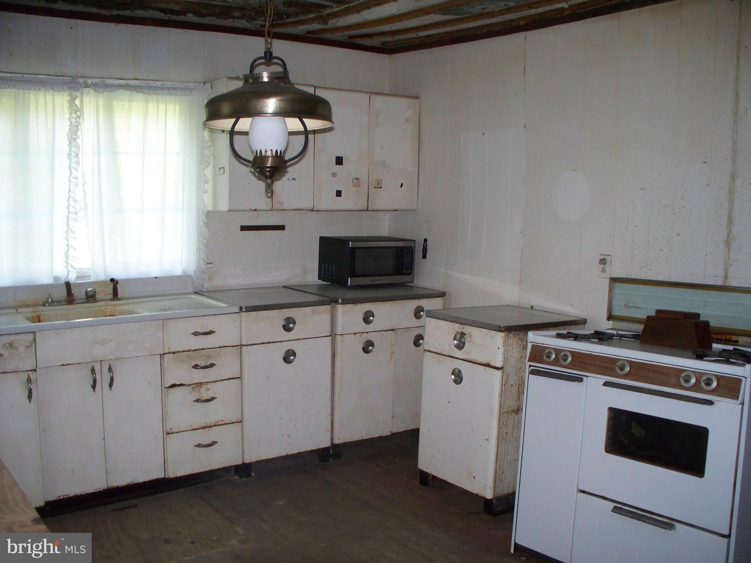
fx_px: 781
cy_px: 282
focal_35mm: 36
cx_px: 376
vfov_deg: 39.7
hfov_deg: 51.4
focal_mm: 7.54
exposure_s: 1/30
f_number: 2.8
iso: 200
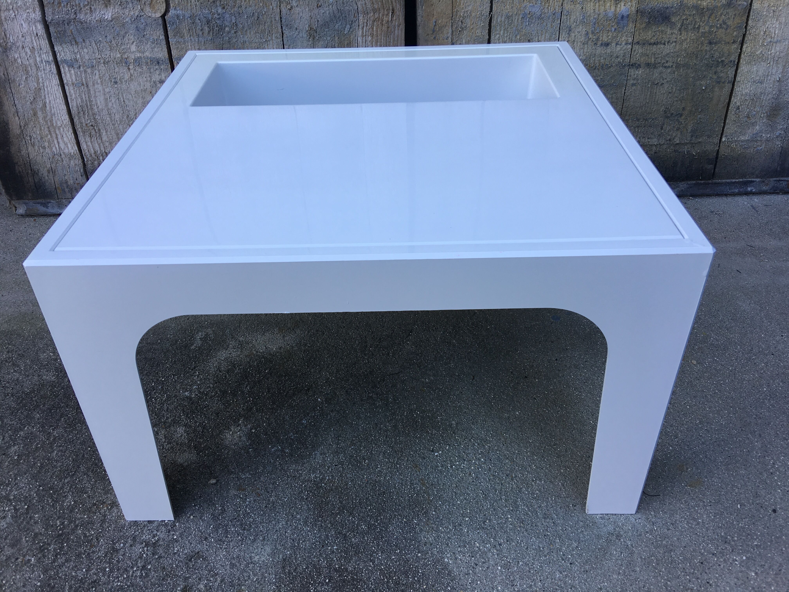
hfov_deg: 61.7
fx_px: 661
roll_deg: +1.6
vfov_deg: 48.2
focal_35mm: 29
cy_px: 296
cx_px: 394
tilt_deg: -36.0
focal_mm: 4.15
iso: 25
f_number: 2.2
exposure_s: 1/105
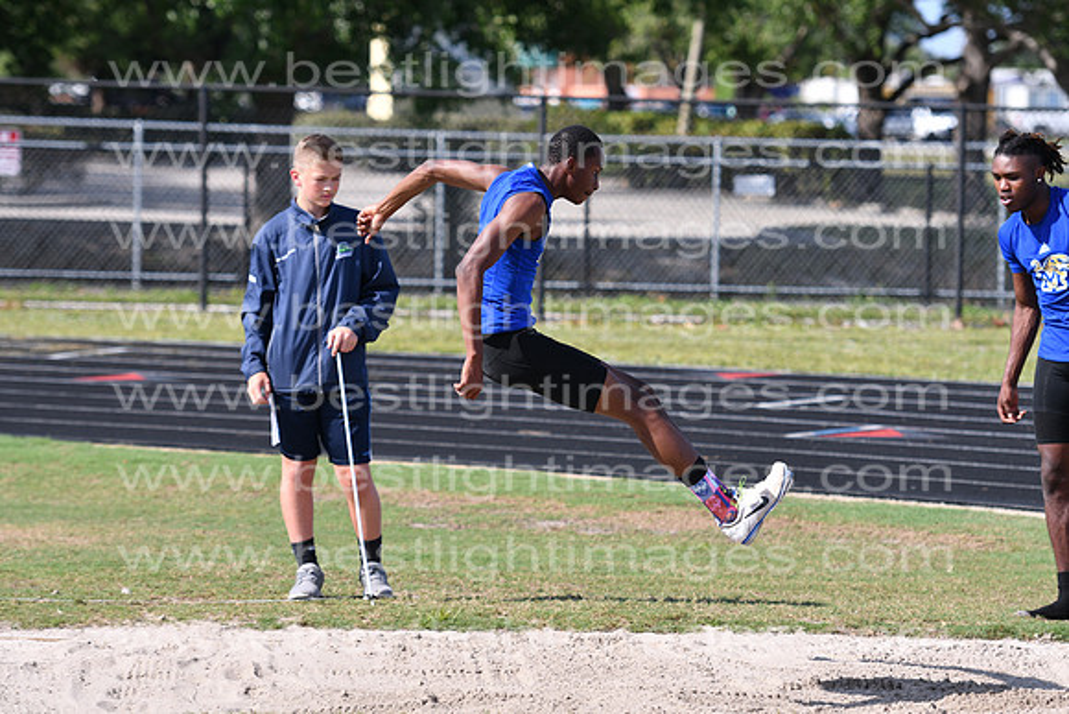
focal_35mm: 188
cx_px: 534
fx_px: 5569
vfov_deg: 7.3
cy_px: 357
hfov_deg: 11.0
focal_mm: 125
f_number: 4
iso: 200
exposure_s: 1/2500
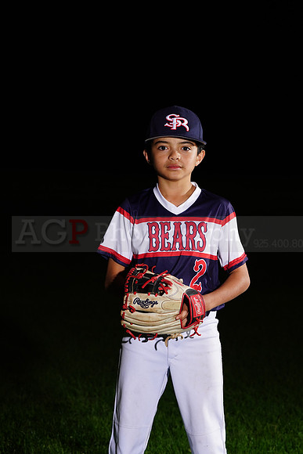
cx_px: 152
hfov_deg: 8.7
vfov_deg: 13.0
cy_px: 227
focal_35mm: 158
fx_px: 1993
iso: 400
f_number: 9
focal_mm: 158
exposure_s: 1/125
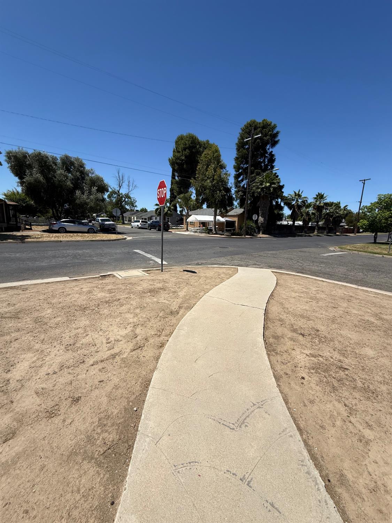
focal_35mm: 14
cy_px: 262
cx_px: 196
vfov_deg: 102.1
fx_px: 211
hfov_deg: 85.7
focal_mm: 2.22
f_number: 2.2
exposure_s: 1/3125
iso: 50
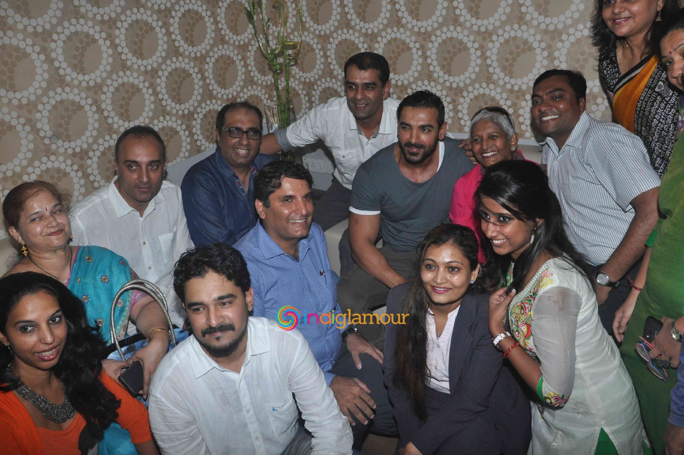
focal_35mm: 32
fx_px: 598
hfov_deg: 59.5
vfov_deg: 41.6
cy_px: 228
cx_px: 342
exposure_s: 1/250
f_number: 10
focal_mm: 21
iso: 1000
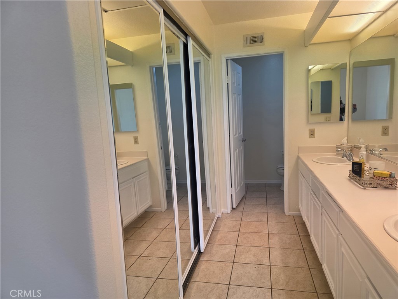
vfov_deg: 58.9
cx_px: 199
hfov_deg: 73.9
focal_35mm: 23
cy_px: 150
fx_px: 264
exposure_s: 1/120
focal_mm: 6.3
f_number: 1.7
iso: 160
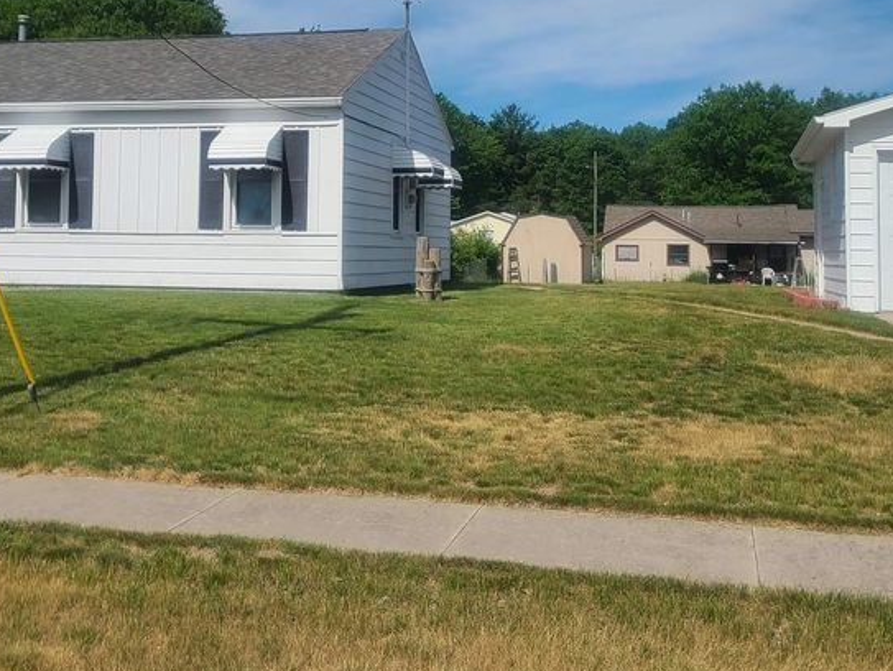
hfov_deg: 38.8
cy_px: 166
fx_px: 1265
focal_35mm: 49
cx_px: 403
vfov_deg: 29.2
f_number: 1.8
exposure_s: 1/4153
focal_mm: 5.4
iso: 40
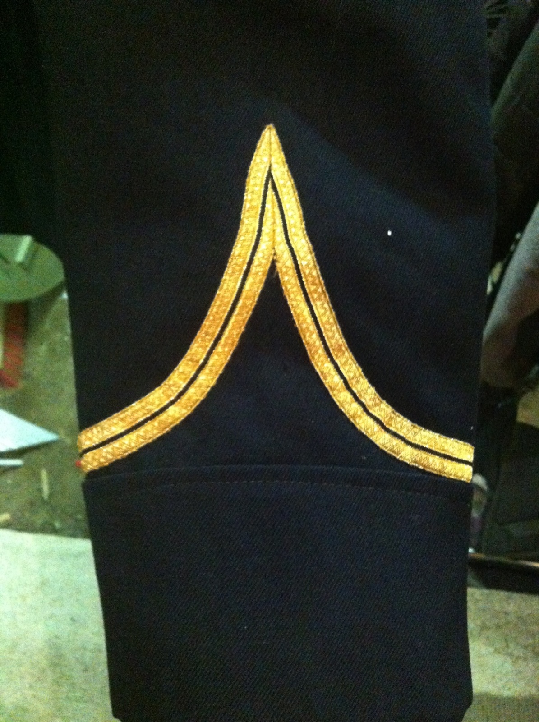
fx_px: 729
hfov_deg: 40.6
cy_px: 361
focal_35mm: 35
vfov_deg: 52.7
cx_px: 270
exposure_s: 1/15
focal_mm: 3.85
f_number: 2.8
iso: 1000
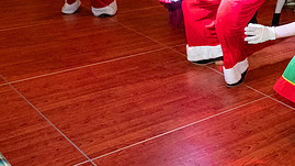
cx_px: 309
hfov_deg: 31.2
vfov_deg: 19.4
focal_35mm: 61
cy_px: 18
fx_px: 477
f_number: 2.8
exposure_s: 1/125
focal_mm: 18
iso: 2500
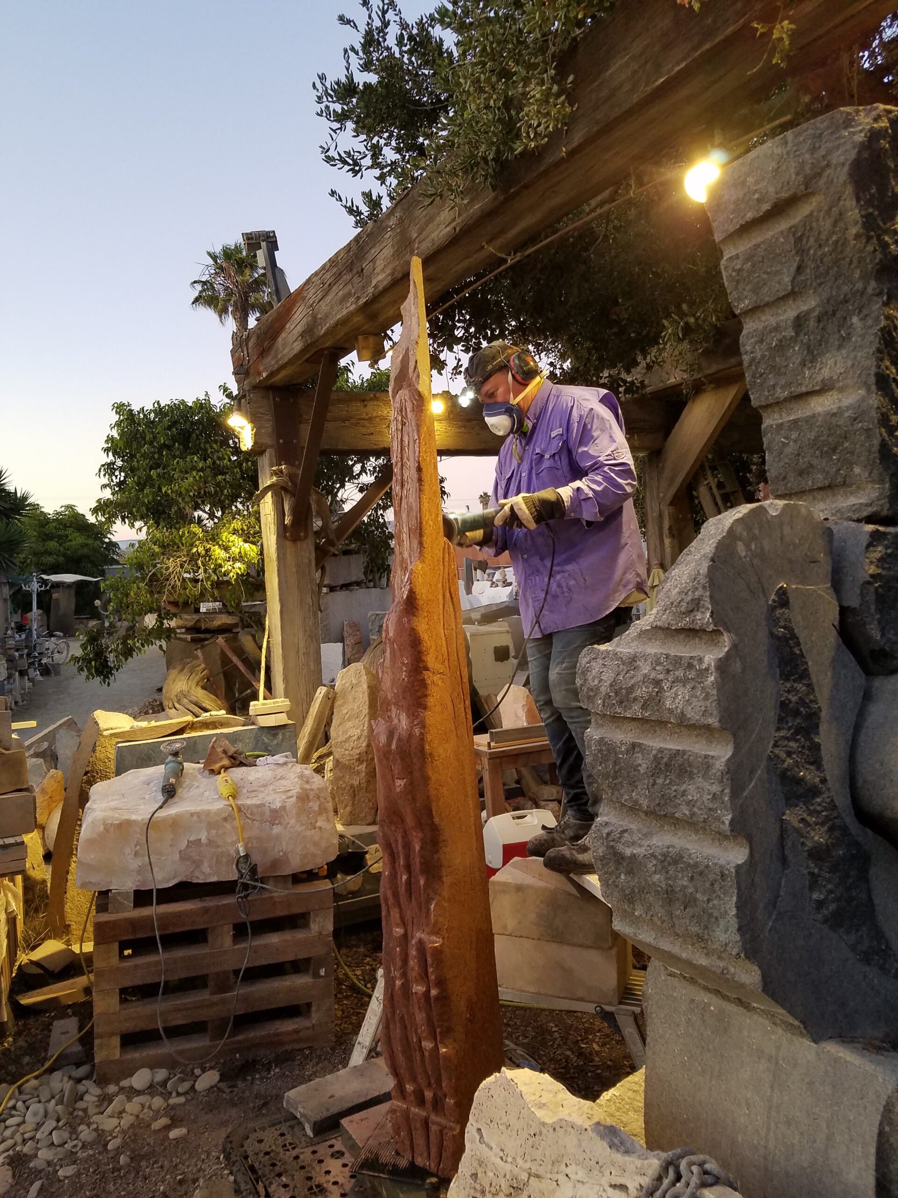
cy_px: 599
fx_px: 899
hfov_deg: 53.1
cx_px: 449
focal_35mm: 26
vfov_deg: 67.3
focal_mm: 4.2
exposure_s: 1/30
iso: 160
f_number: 1.7
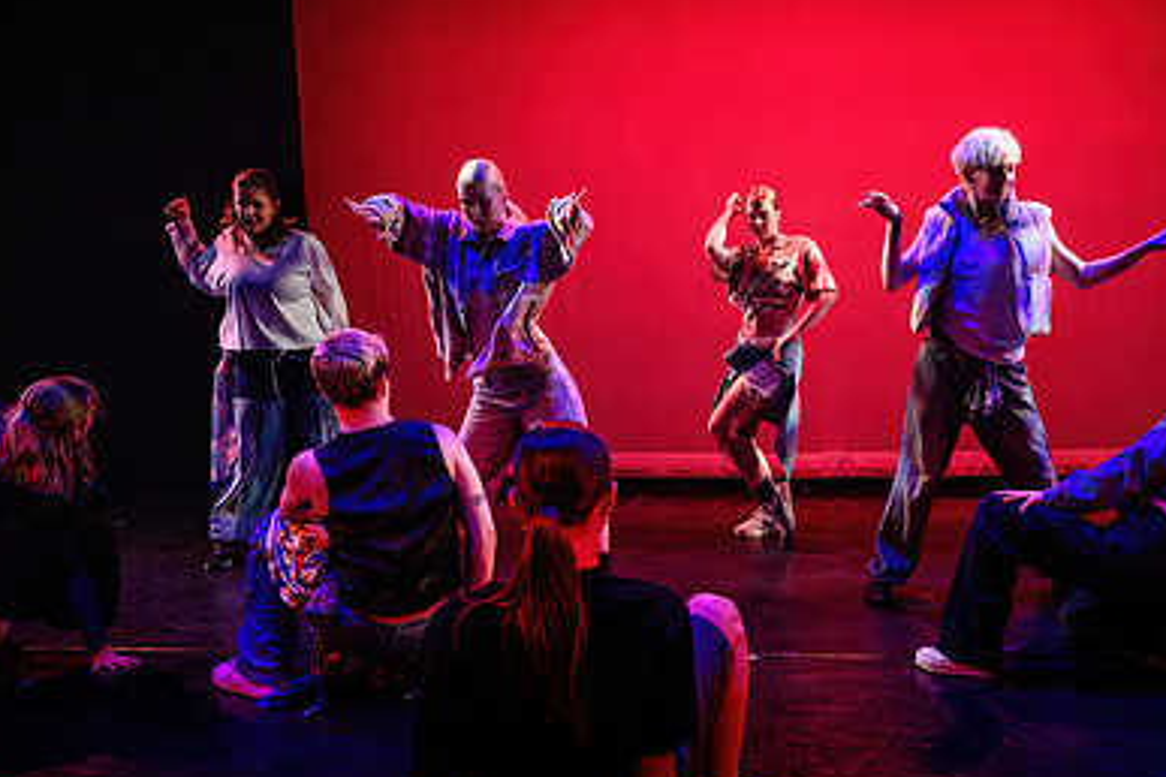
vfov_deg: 36.7
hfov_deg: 52.0
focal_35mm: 36
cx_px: 792
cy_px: 486
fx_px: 1166
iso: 3200
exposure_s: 1/300
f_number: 2.8
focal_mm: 24
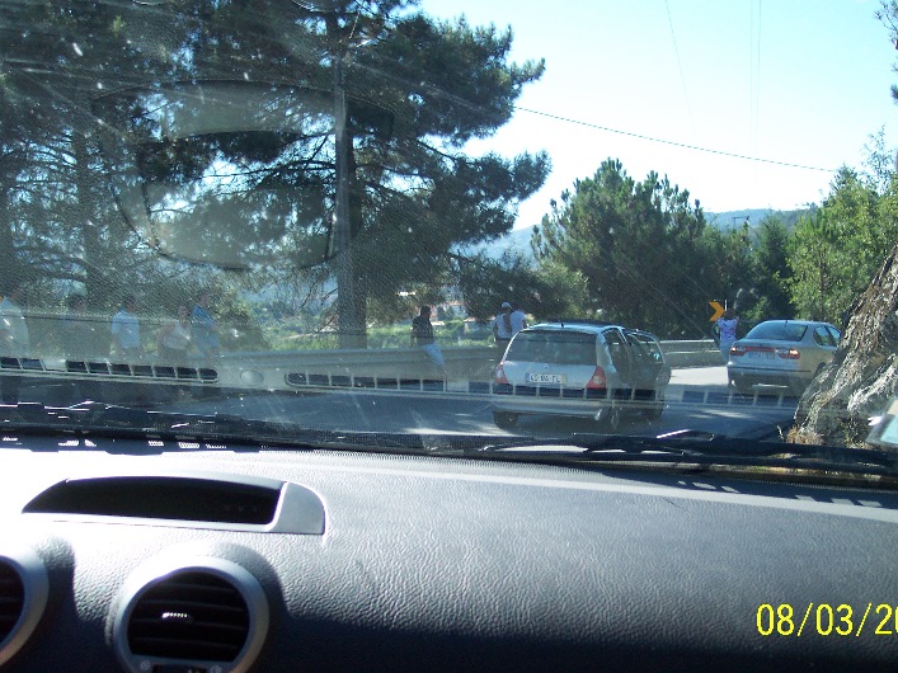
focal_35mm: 43
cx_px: 495
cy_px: 334
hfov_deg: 43.8
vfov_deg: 33.6
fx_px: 1115
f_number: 2.8
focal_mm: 8
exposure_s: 1/700
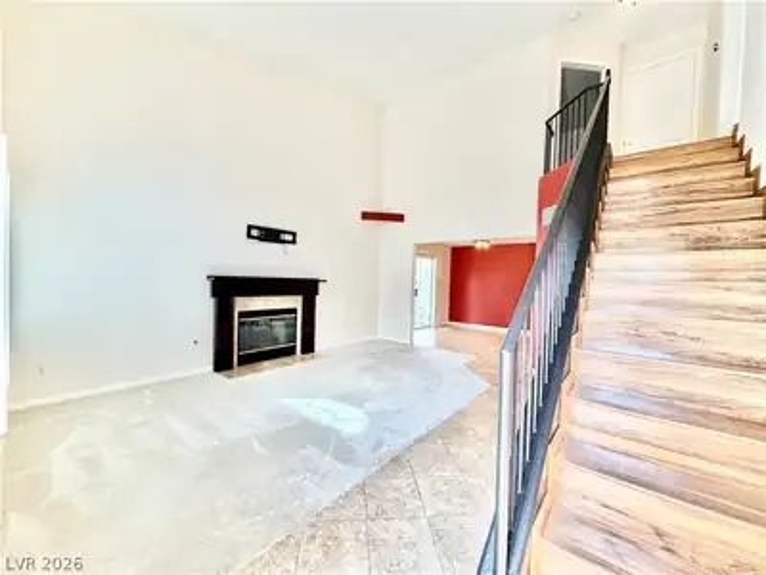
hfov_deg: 102.1
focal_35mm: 14
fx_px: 310
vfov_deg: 85.7
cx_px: 383
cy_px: 288
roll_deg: -1.0
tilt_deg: -1.7
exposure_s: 1/120
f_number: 2.2
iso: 80
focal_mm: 2.22
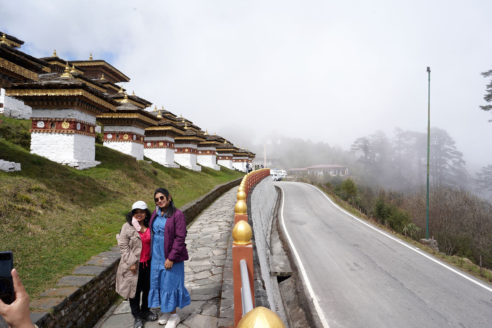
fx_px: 328
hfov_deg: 73.7
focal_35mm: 24
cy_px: 164
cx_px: 246
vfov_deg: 53.1
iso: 100
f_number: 13
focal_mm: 24
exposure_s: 1/100
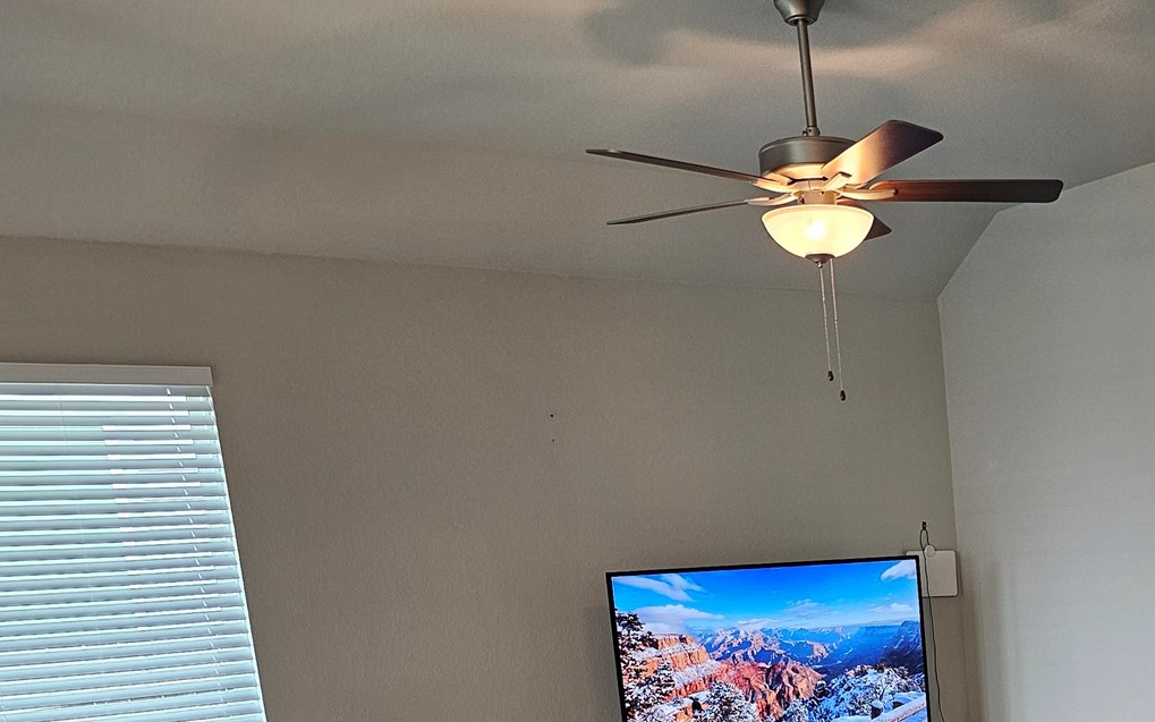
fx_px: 1542
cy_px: 814
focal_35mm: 49
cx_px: 1013
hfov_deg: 38.6
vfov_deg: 24.4
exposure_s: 1/120
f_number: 1.7
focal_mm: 6.3
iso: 200
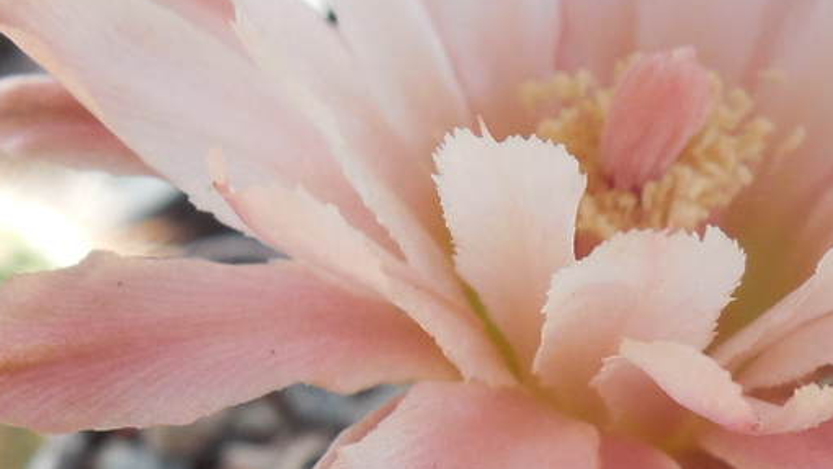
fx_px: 2342
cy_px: 489
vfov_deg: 11.3
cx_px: 510
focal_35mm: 106
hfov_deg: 20.1
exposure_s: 1/160
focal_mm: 5.6
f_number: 3.6
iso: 125
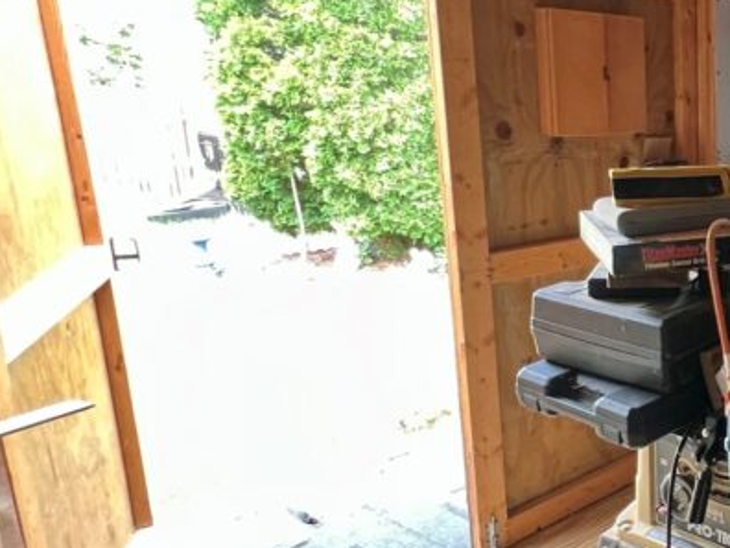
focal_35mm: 35
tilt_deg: -13.3
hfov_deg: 36.9
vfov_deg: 40.7
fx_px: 738
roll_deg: -2.6
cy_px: 260
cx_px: 917
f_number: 1.8
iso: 250
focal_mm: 1.57
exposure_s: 1/79
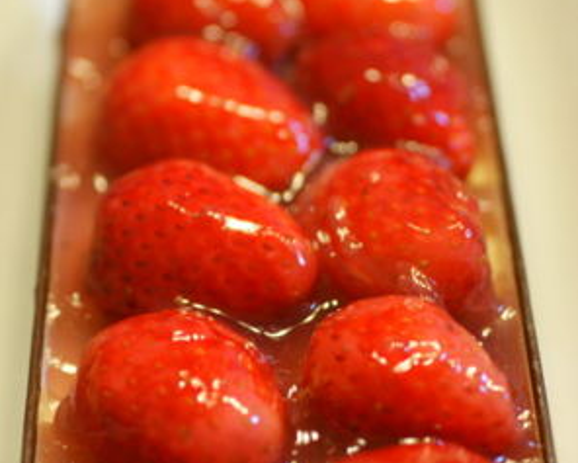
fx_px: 1831
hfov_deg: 17.9
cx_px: 291
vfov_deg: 14.4
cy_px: 275
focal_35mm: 107
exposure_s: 1/40
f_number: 2.8
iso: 400
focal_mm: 50
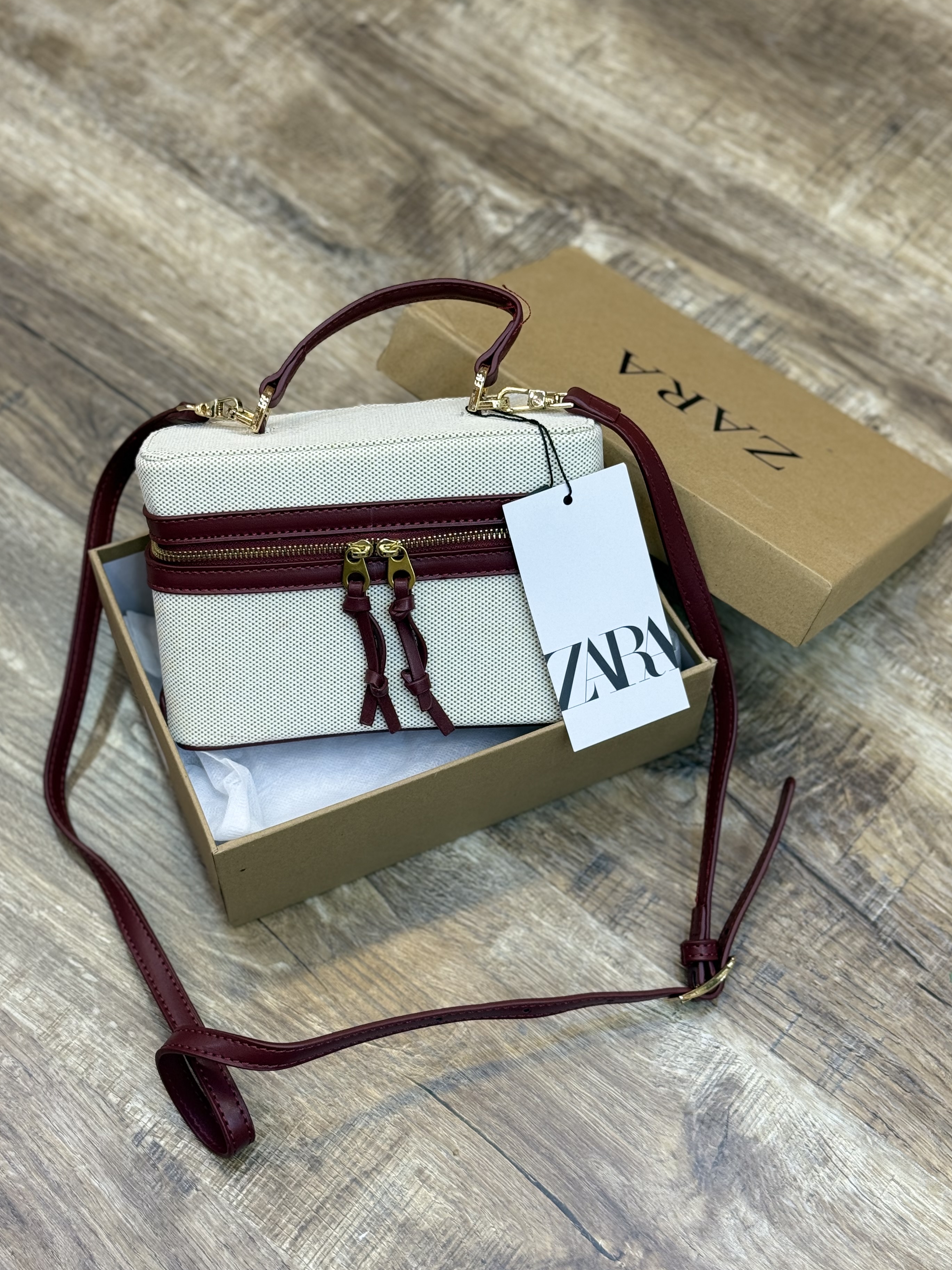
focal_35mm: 53
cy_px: 668
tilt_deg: -59.5
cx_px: 459
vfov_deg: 36.2
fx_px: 1943
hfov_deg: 27.5
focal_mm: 6.76
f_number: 1.78
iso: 50
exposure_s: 1/124
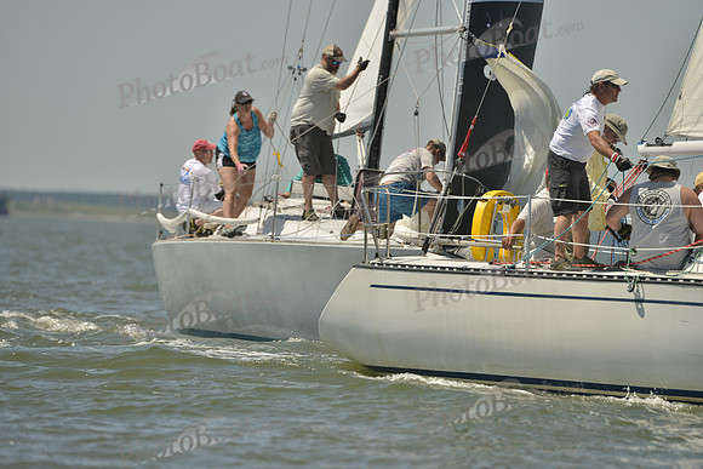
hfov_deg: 5.2
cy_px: 234
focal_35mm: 400
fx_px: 7813
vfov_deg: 3.4
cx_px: 352
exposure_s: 1/1600
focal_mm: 400
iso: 200
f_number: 5.6
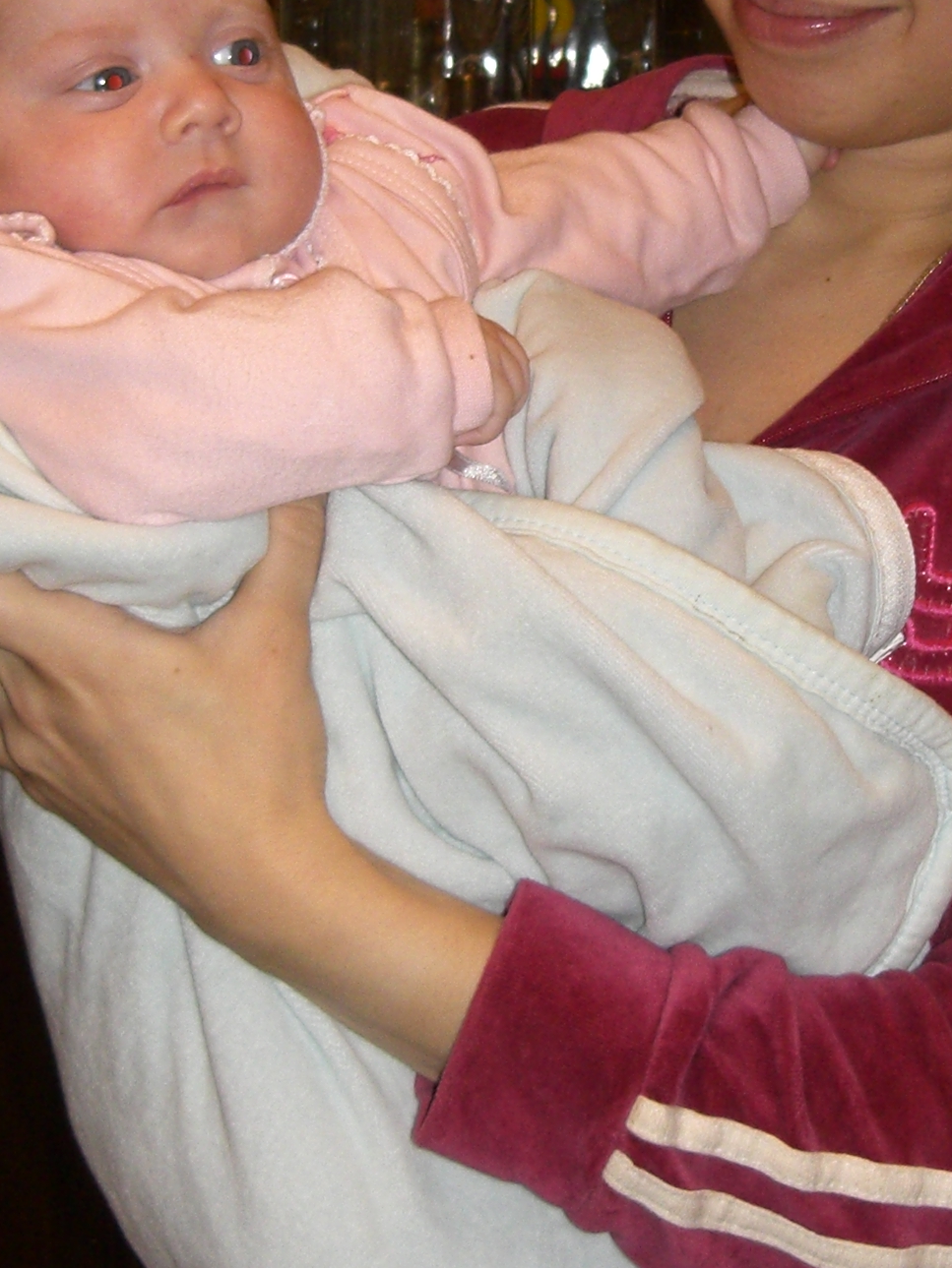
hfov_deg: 17.7
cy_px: 416
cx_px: 606
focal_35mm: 83
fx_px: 3043
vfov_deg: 23.4
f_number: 3.1
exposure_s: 1/60
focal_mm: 6.3
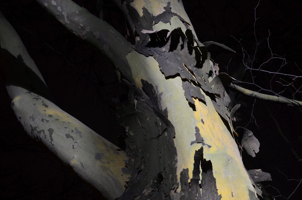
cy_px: 100
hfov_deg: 27.0
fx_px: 628
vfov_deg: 18.1
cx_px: 151
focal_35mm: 75
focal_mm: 50
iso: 100
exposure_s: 30
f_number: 16
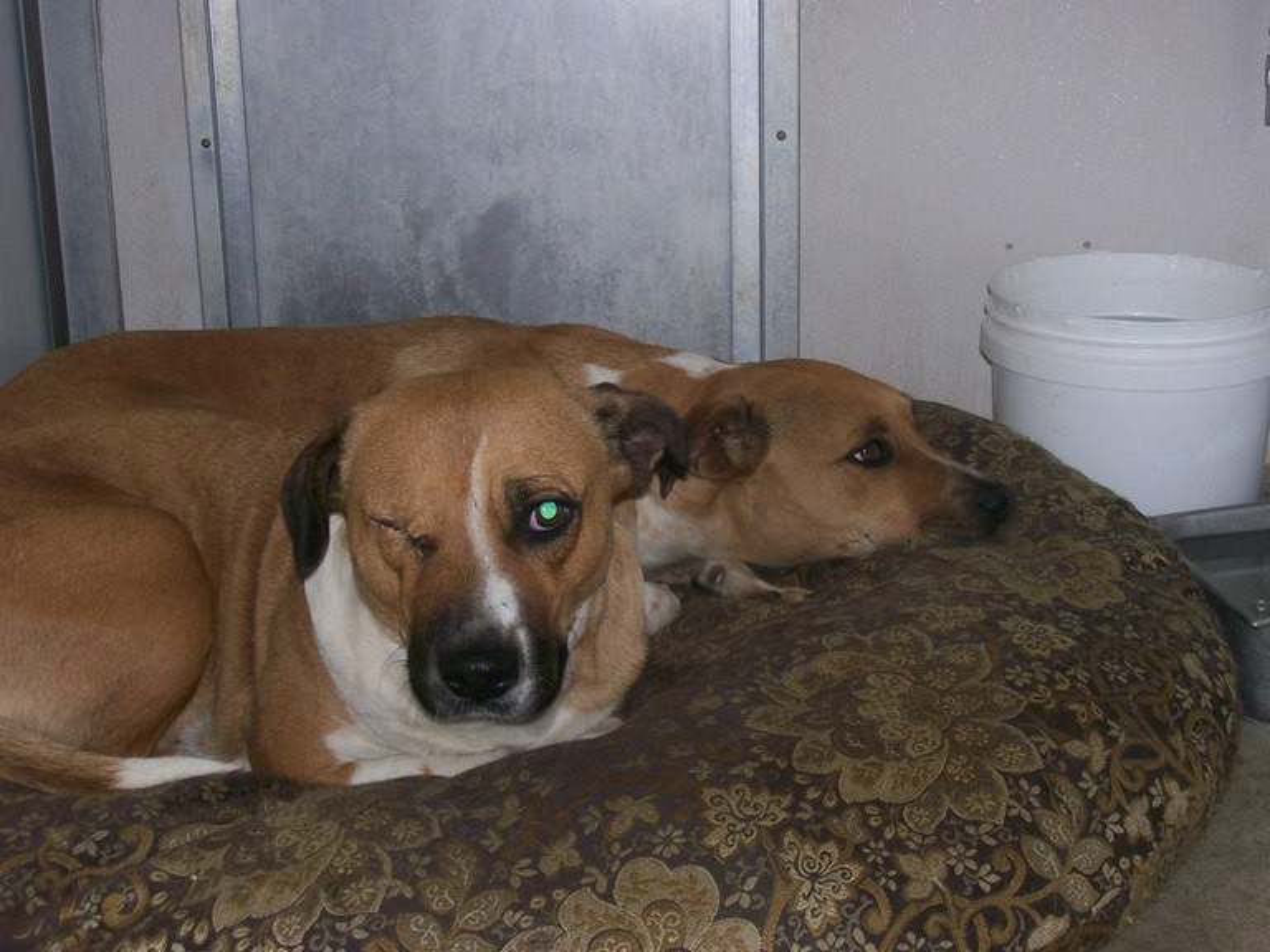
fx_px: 2055
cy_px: 476
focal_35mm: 56
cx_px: 635
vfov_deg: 26.1
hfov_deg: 34.3
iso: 80
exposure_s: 1/83.6
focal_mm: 9.4
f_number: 3.4
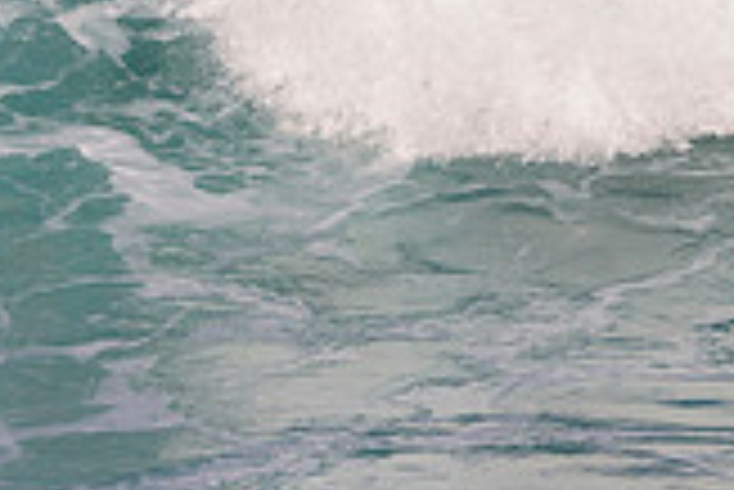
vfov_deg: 1.0
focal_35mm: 1314
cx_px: 198
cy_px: -200
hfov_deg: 1.6
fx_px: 26814
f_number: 11
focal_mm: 370
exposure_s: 1/2000
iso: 900
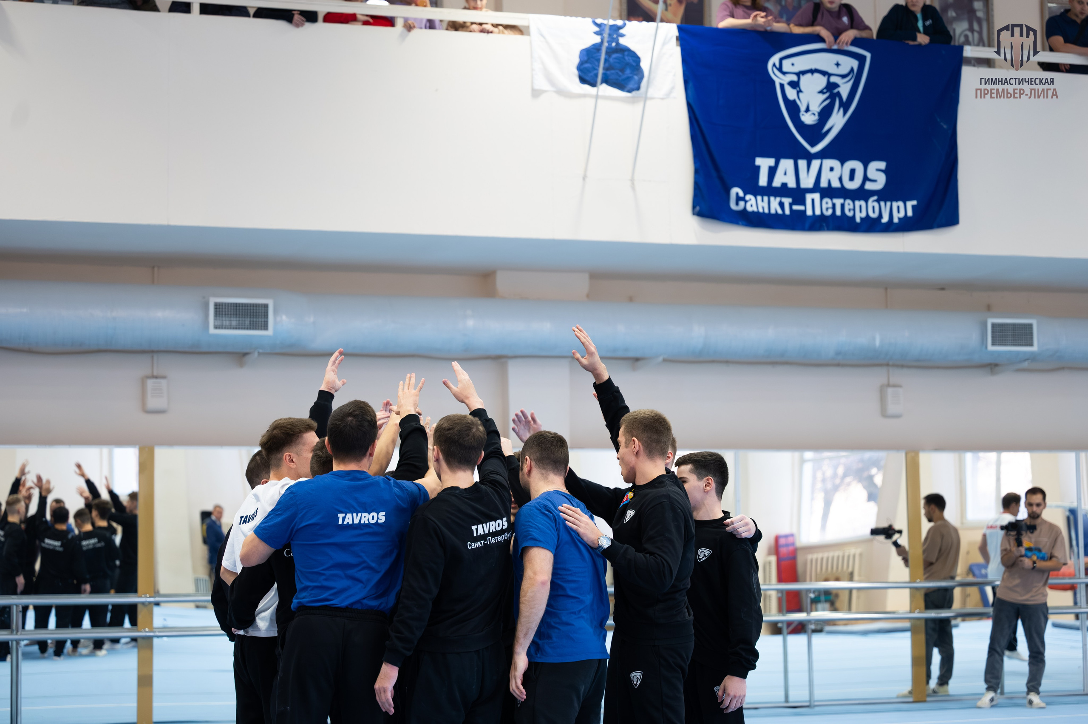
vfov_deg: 19.4
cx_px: 544
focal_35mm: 70
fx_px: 2114
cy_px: 362
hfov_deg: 28.9
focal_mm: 70
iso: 1250
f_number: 2.8
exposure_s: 1/640
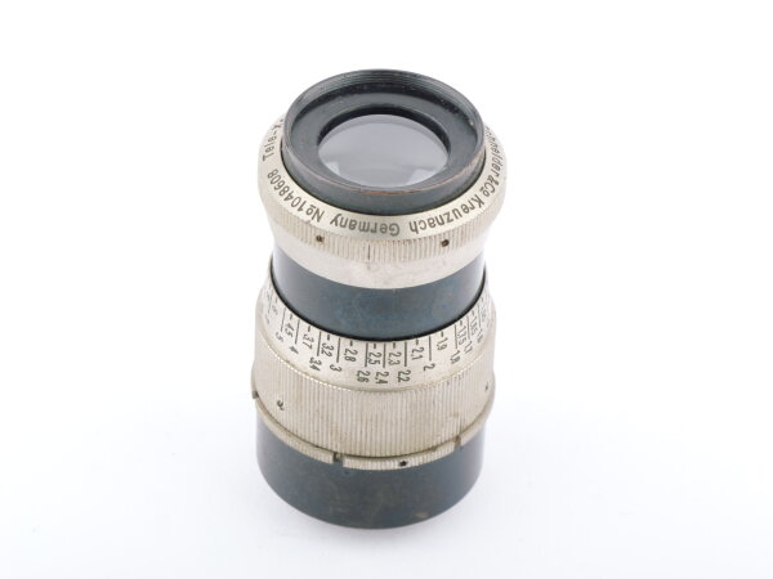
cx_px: 386
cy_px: 290
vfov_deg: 8.8
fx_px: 3752
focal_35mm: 168
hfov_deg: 11.8
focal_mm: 84
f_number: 13
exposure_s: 1/250
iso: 160
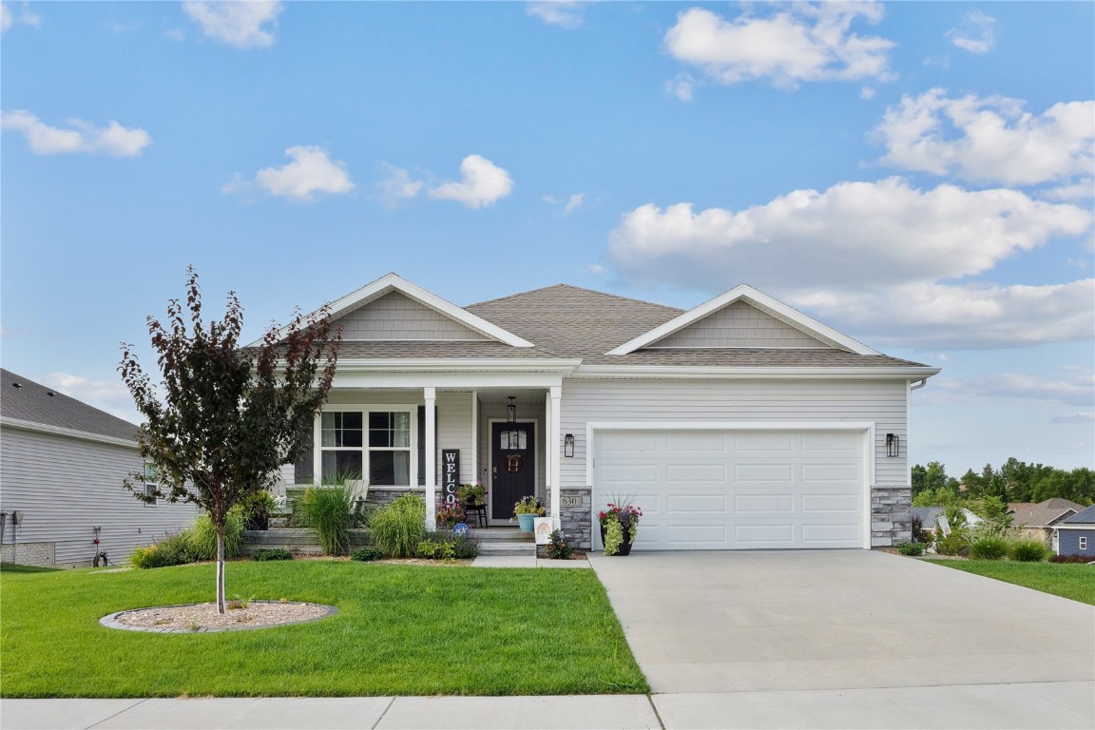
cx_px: 548
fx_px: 760
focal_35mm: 25
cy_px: 365
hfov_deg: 71.5
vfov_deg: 51.3
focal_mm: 17
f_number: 9
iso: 800
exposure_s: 1/500
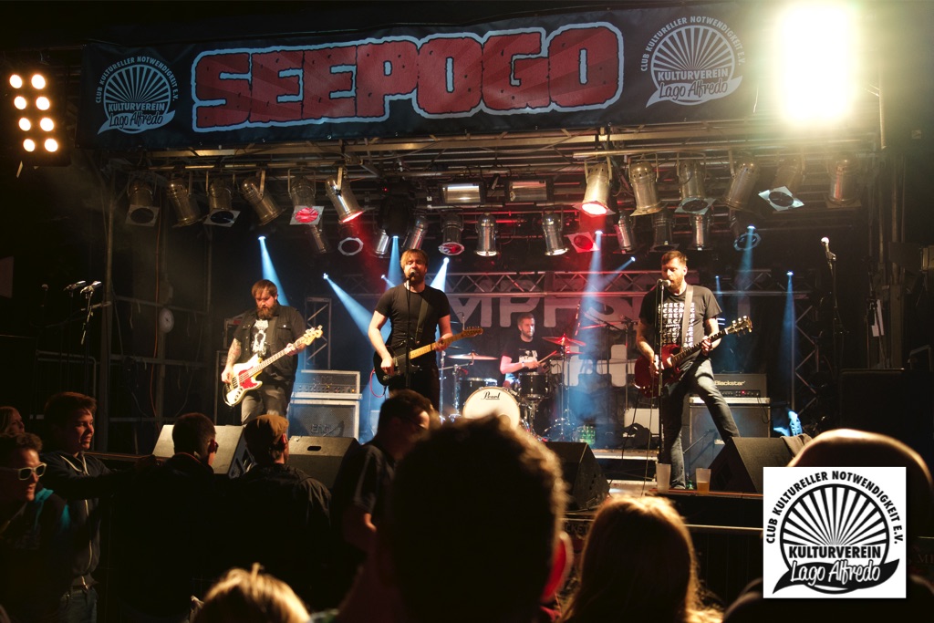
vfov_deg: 31.9
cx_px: 467
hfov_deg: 46.4
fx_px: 1090
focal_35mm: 42
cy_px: 312
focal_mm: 42
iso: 5000
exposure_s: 1/200
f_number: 4
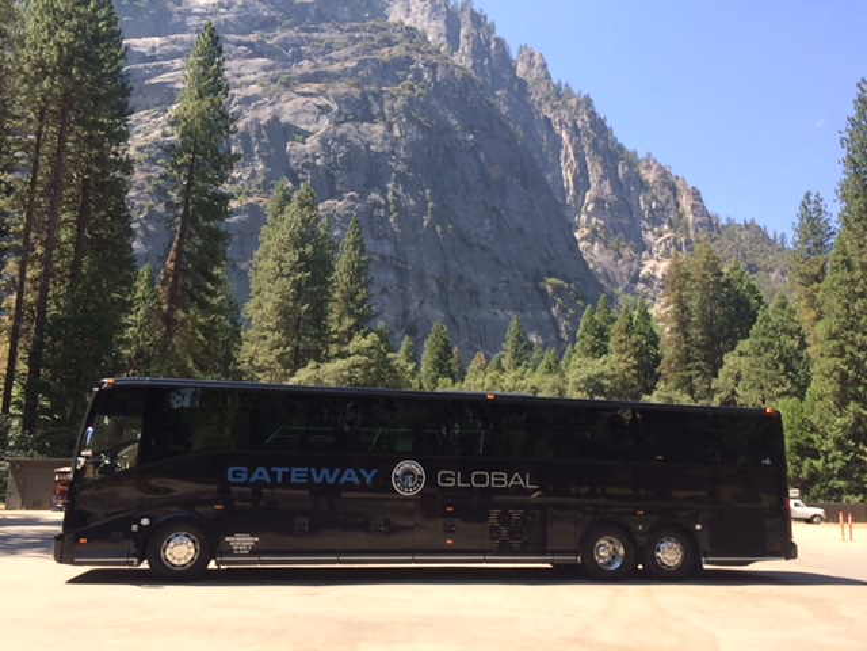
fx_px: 726
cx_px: 434
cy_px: 326
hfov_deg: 61.7
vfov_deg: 48.2
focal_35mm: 29
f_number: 2.2
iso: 32
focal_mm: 4.15
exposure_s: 1/688
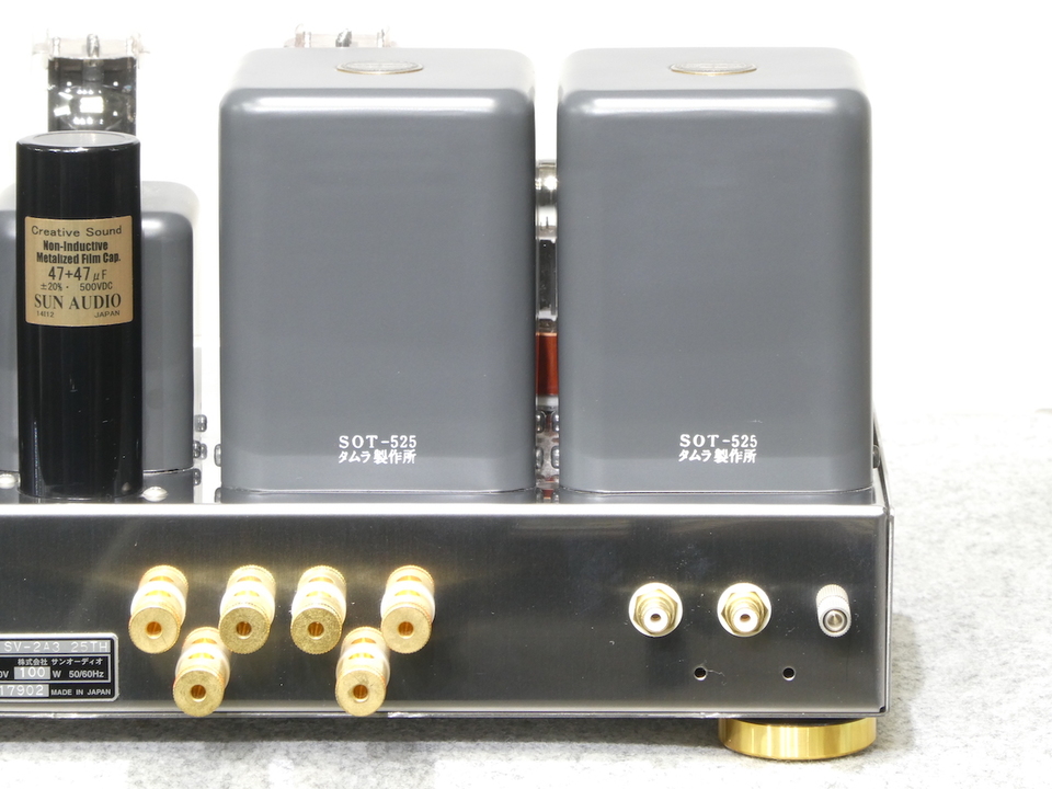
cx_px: 526
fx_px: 7598
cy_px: 394
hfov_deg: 7.9
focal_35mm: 250
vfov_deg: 5.9
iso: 200
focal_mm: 44.8
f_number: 5.6
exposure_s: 1/2.5
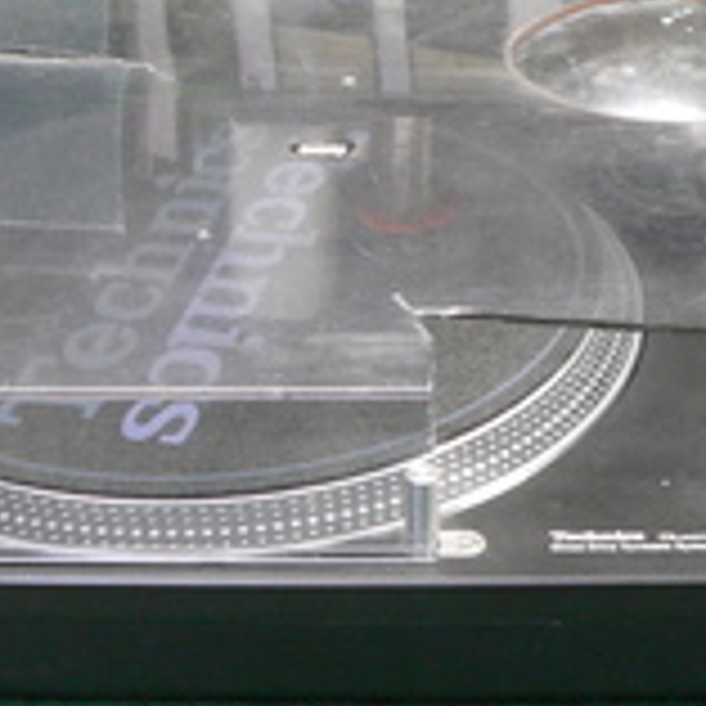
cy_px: 290
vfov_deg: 22.4
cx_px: 306
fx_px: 1777
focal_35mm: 77
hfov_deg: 22.5
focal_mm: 6
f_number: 2.8
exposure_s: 1/8
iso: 200
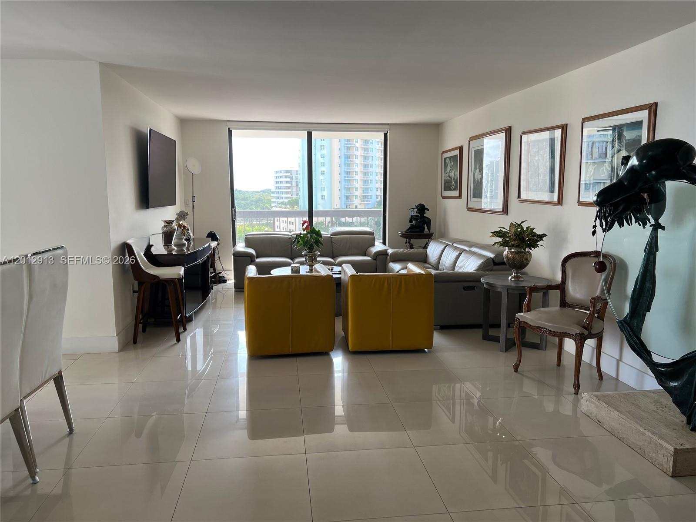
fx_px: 523
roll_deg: +0.7
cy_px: 261
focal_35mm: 26
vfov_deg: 53.1
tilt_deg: -7.8
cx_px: 348
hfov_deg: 67.3
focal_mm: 5.7
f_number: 1.5
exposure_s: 1/219
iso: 40
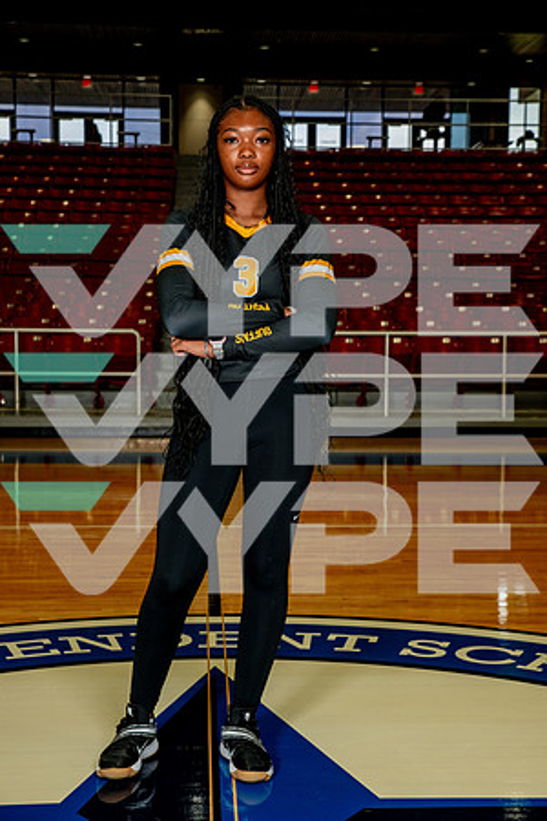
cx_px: 274
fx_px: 1322
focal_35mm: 58
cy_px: 410
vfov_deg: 34.5
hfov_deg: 23.4
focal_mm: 58
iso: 800
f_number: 7.1
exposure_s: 1/200
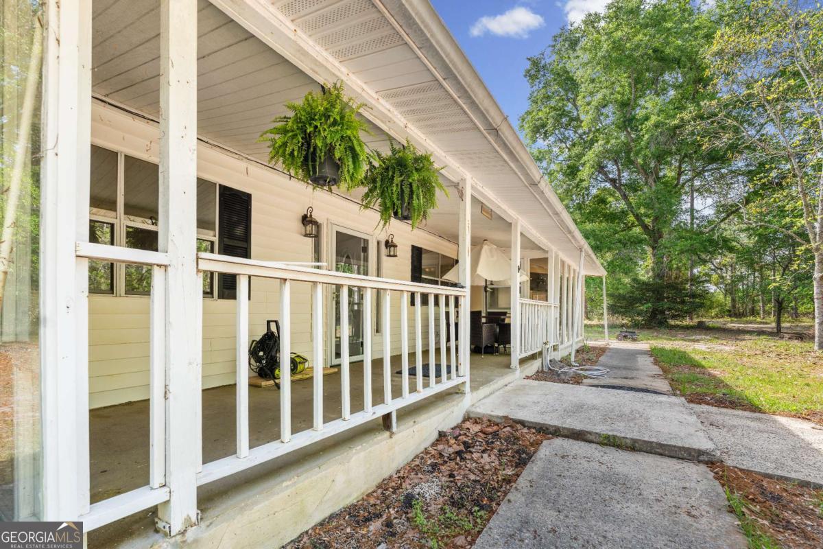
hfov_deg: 104.3
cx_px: 412
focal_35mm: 14
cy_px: 274
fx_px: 320
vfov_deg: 81.2
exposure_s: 1/40
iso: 100
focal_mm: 14
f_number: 5
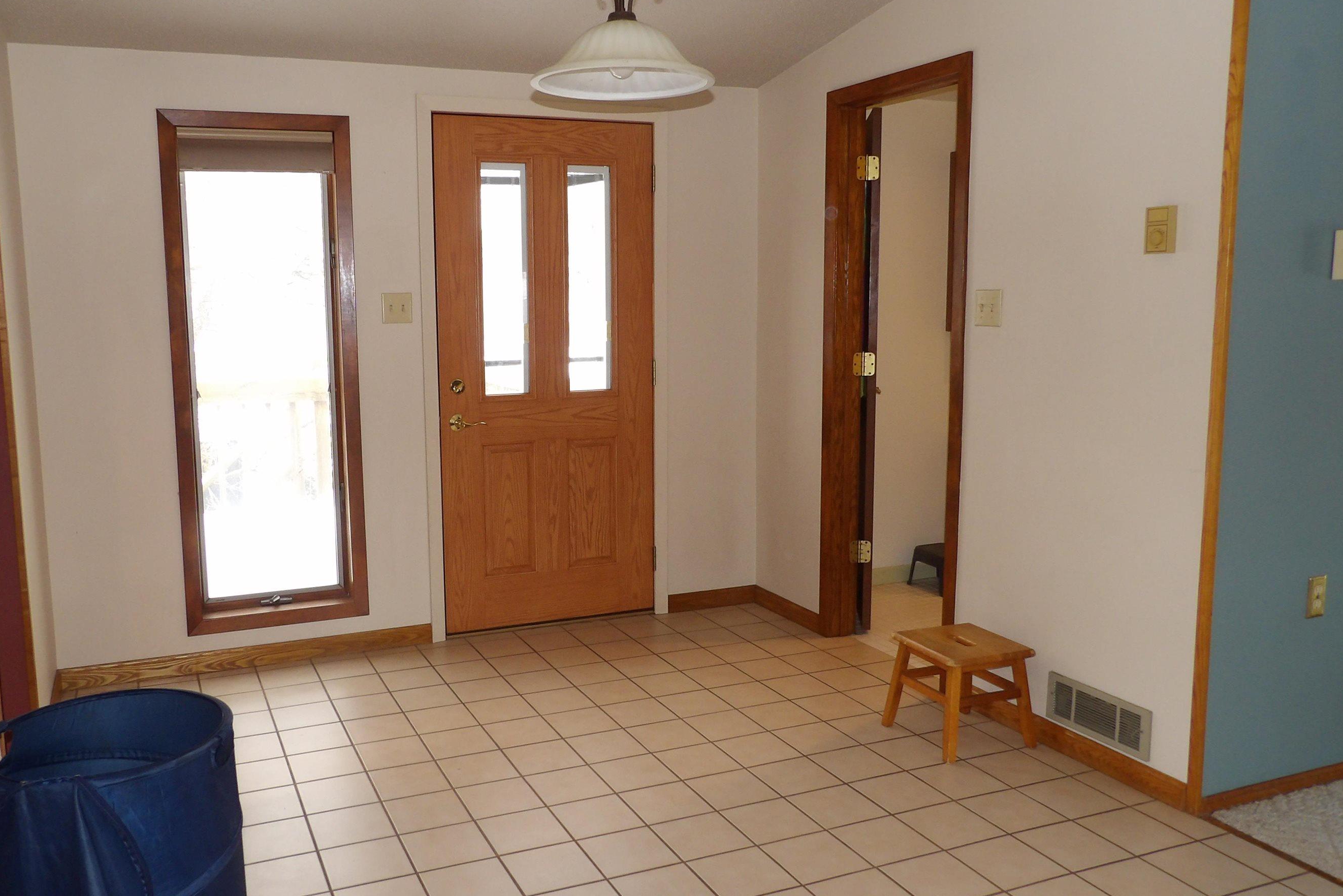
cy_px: 441
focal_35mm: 29
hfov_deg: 63.4
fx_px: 1082
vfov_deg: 45.0
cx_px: 576
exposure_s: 1/33
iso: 148
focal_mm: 4.3
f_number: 2.8
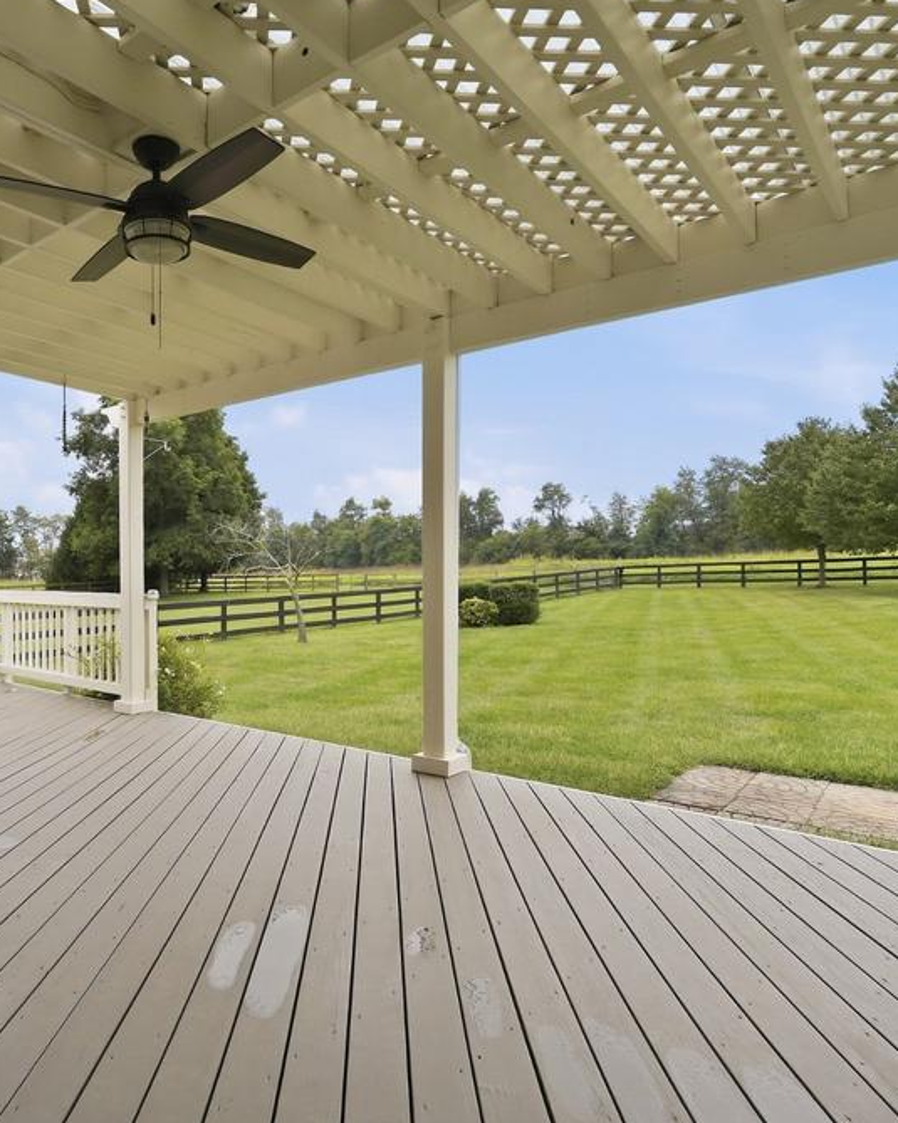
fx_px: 764
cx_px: 260
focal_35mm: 23
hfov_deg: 58.6
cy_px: 558
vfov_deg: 72.6
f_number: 8
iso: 400
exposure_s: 1/500
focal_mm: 16
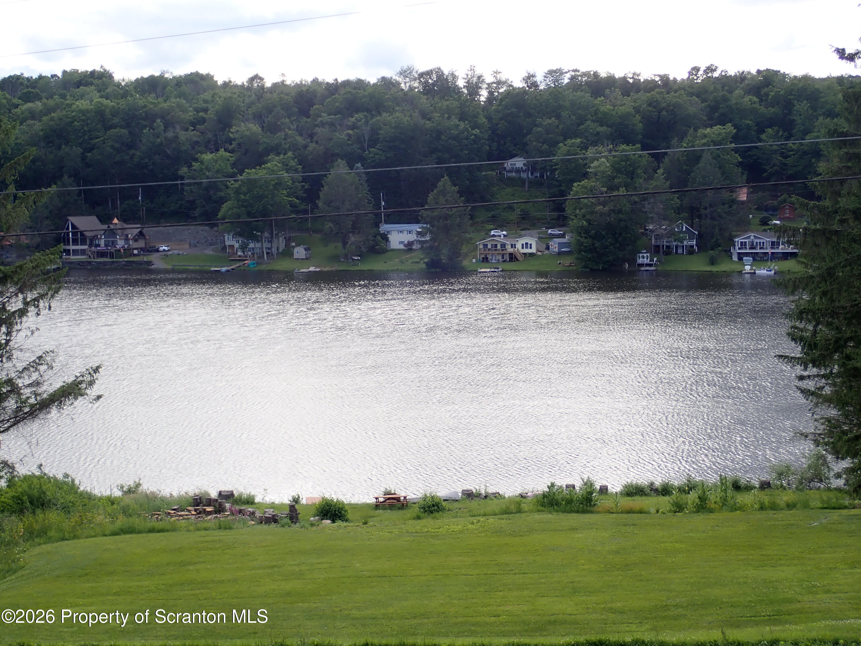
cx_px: 430
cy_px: 323
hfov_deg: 38.9
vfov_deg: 29.7
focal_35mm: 49
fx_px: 1219
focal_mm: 8.99
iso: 100
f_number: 4.5
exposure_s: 1/200
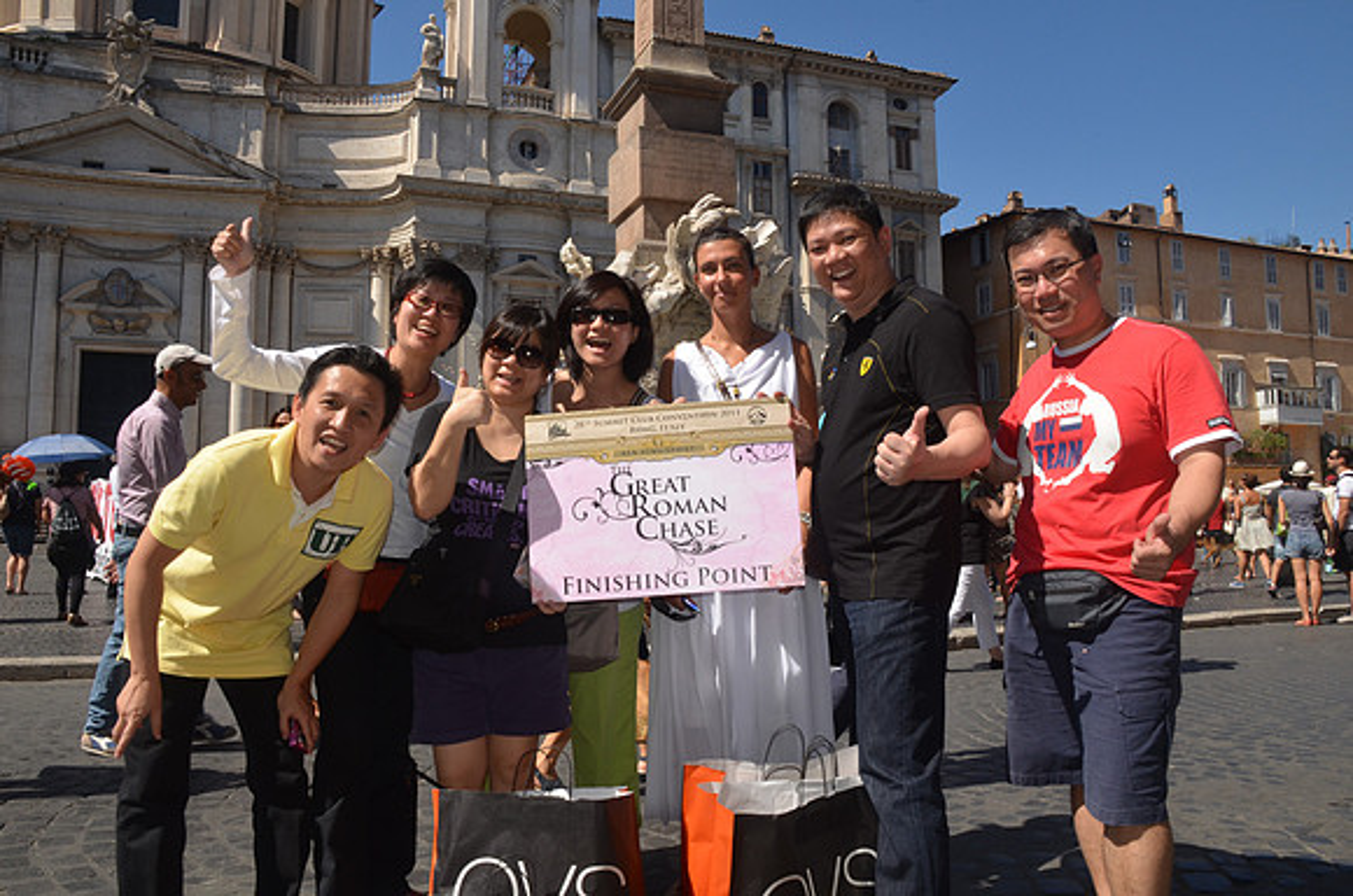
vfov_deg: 47.7
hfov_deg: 67.5
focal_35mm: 27
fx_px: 1013
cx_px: 676
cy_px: 448
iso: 400
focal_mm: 18
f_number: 14
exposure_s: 1/250
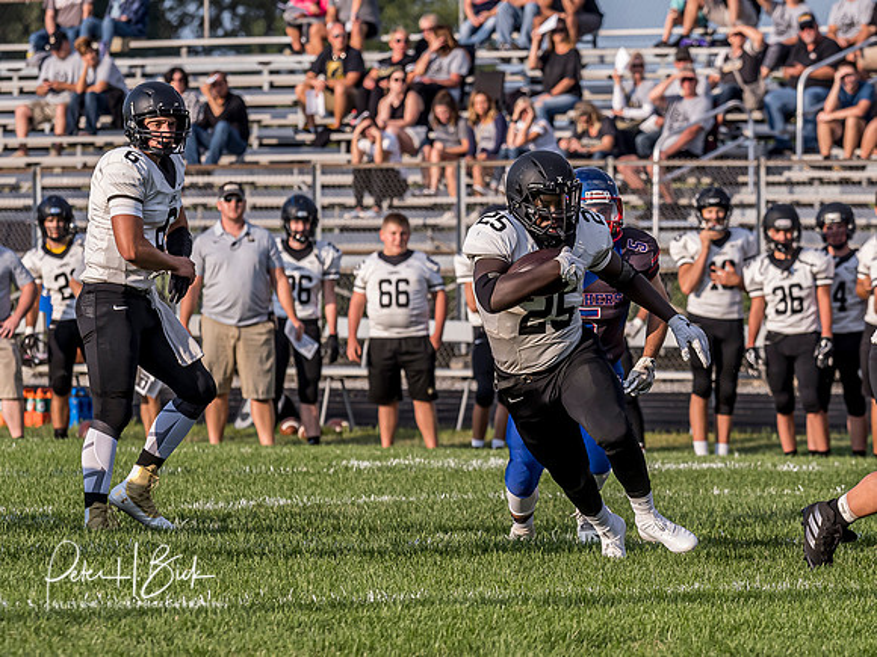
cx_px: 534
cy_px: 326
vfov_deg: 3.8
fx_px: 10006
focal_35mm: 395
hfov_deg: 5.0
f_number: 4.5
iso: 320
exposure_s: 1/1600
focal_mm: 135
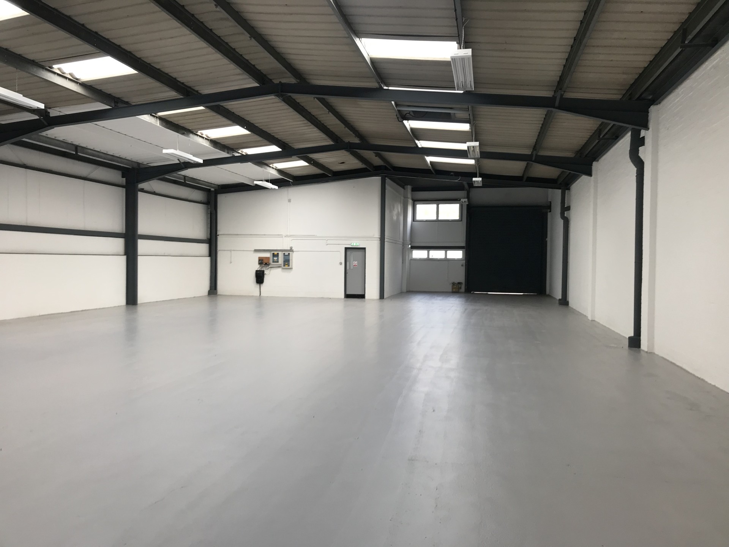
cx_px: 364
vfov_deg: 49.7
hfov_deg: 63.4
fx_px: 590
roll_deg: -1.7
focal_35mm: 28
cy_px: 274
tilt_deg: +0.5
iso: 25
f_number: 1.8
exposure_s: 1/100
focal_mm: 3.99
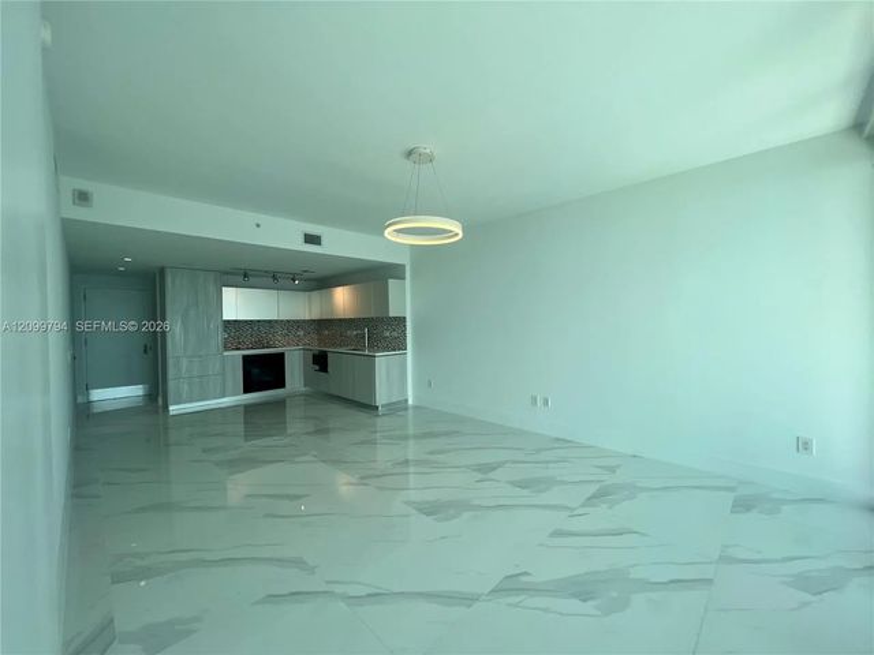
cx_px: 437
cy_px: 328
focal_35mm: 13
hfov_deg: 106.2
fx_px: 328
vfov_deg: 89.9
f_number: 1.8
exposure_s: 1/475
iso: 32
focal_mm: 1.57
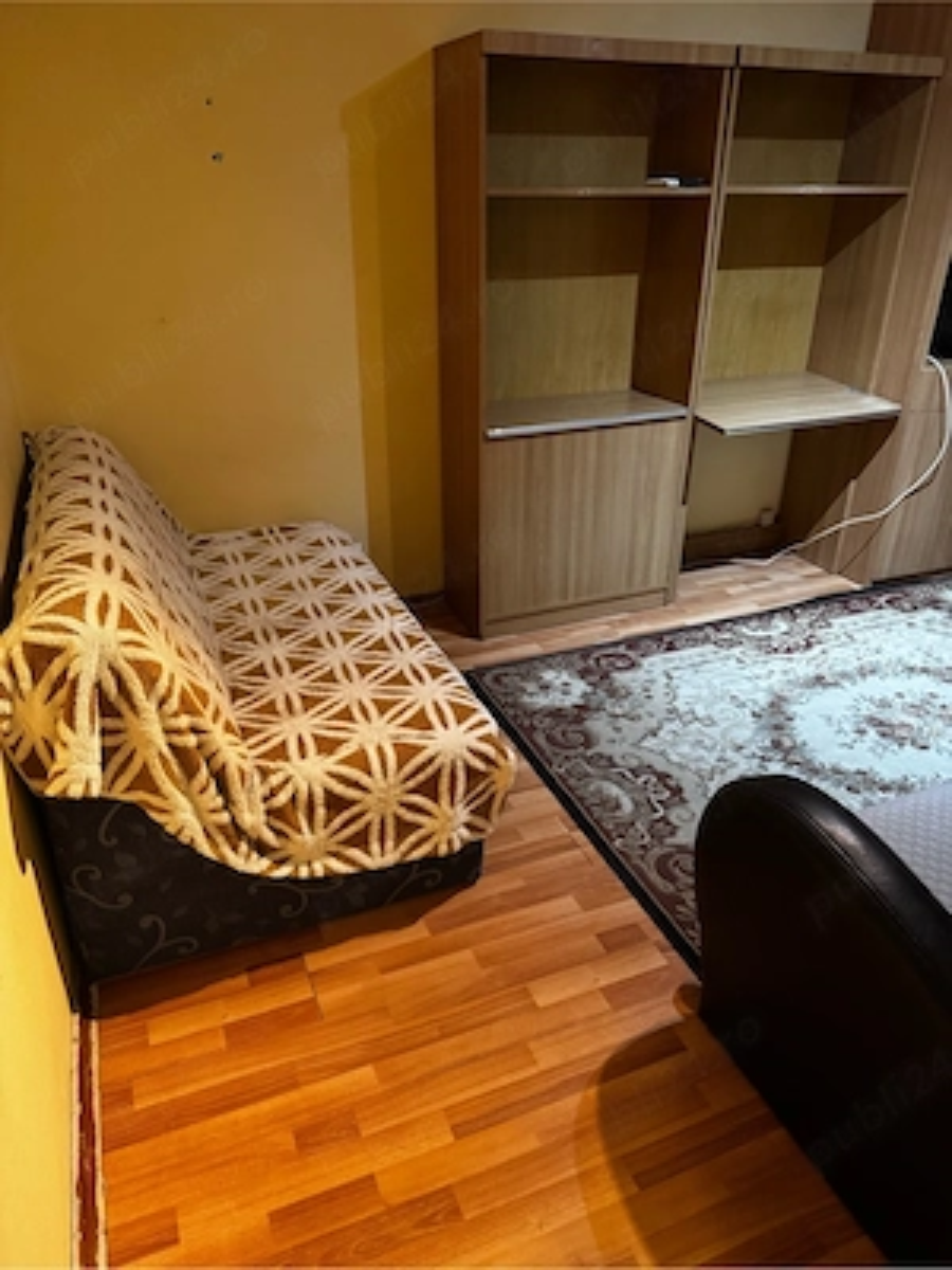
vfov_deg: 71.6
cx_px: 476
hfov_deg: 56.8
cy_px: 635
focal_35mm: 24
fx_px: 880
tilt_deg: -27.5
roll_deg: -0.6
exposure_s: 1/33
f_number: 1.78
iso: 640
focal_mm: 6.76
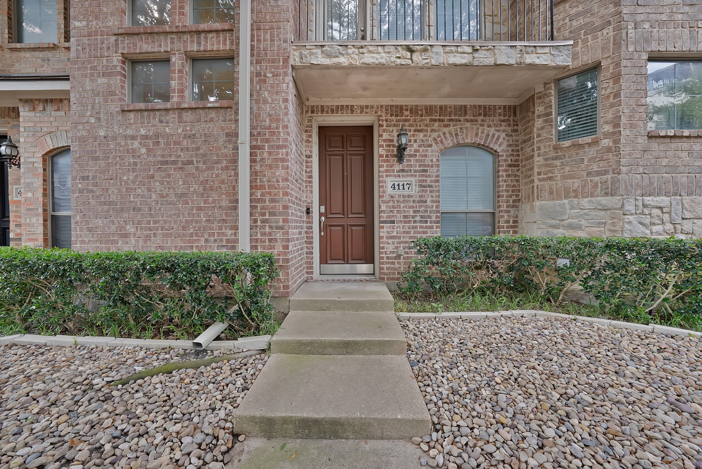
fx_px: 234
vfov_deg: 90.1
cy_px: 234
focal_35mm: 12
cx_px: 351
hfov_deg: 112.6
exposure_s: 1/13
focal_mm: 12
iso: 640
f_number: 9
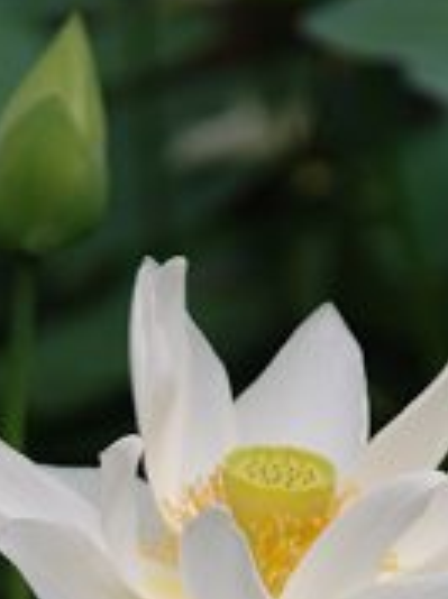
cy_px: 936
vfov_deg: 3.0
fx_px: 11410
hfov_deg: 2.2
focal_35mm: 660
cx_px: 214
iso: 200
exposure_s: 1/500
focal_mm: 135
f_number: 5.6
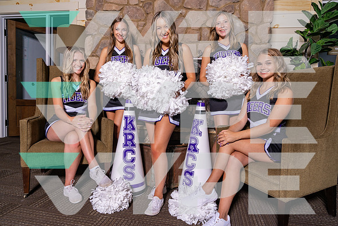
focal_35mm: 24
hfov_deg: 73.7
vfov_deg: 53.2
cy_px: 113
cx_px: 169
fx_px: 225
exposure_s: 1/250
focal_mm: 24
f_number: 9
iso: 200
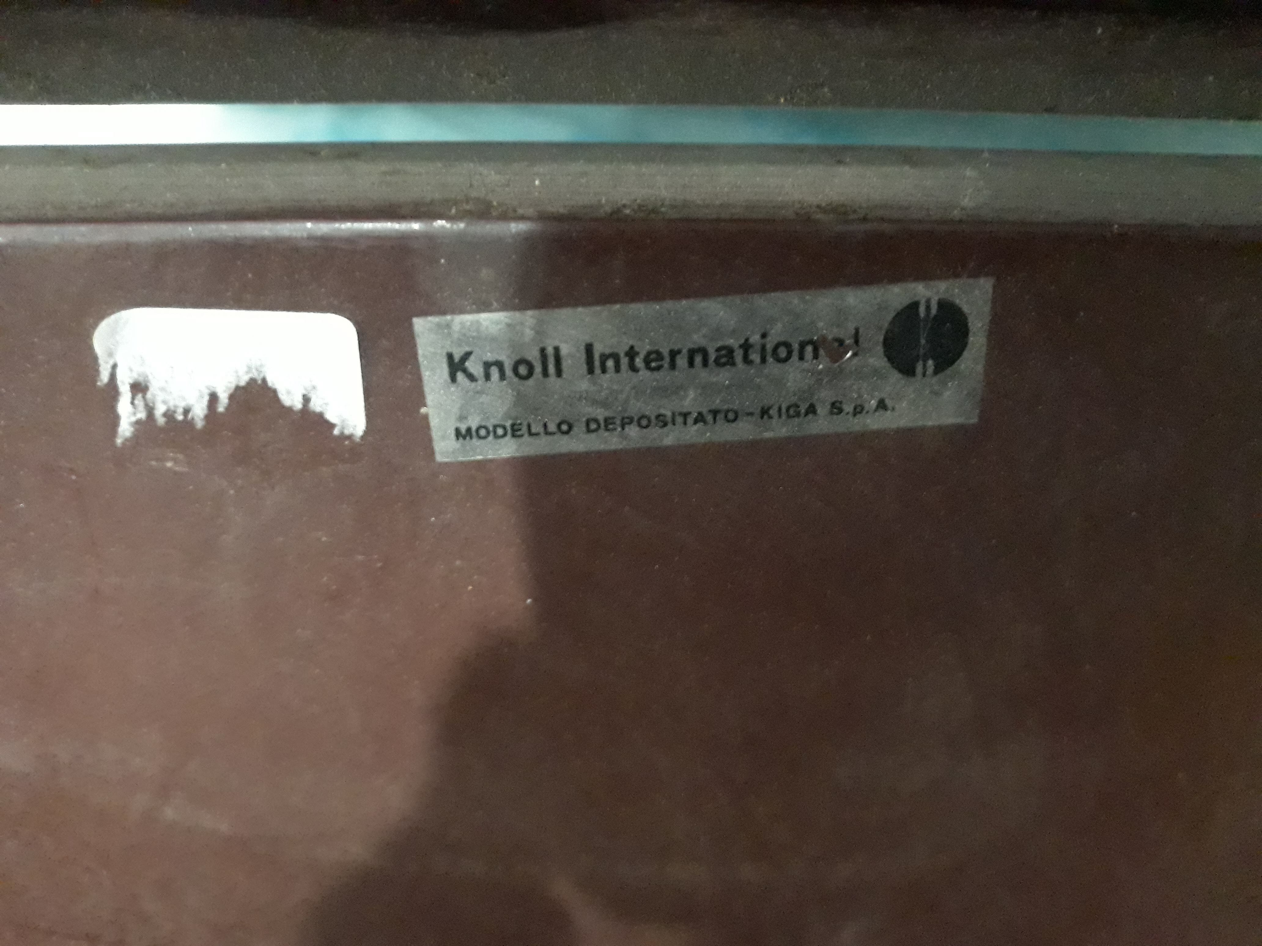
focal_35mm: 27
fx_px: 984
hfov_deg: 65.3
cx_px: 631
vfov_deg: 51.4
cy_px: 473
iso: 800
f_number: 1.7
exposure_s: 1/10
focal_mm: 3.71
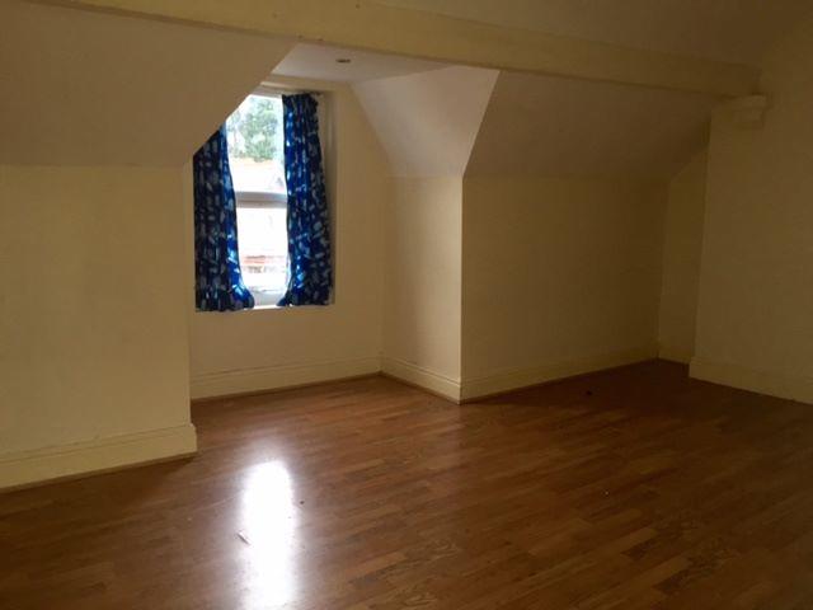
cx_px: 406
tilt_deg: -8.8
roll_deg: -1.0
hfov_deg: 61.7
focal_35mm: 29
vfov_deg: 48.2
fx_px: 681
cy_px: 305
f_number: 2.2
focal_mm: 4.15
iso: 100
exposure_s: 1/25
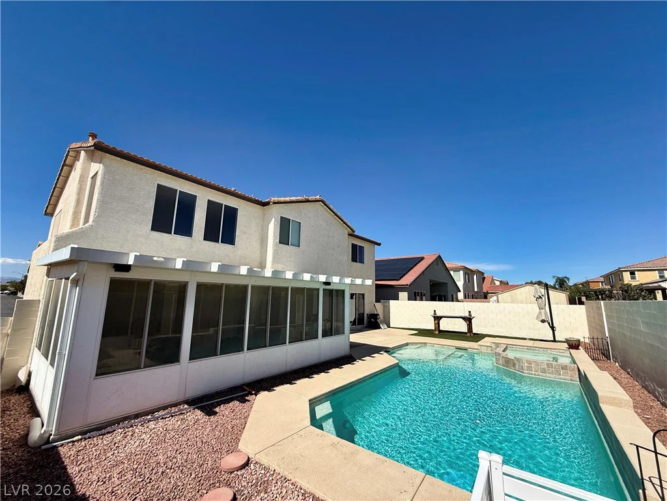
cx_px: 334
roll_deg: -0.5
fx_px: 270
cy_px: 250
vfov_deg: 85.7
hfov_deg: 102.1
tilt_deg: +9.9
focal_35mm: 14
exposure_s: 1/3125
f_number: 2.2
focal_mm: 2.22
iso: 50
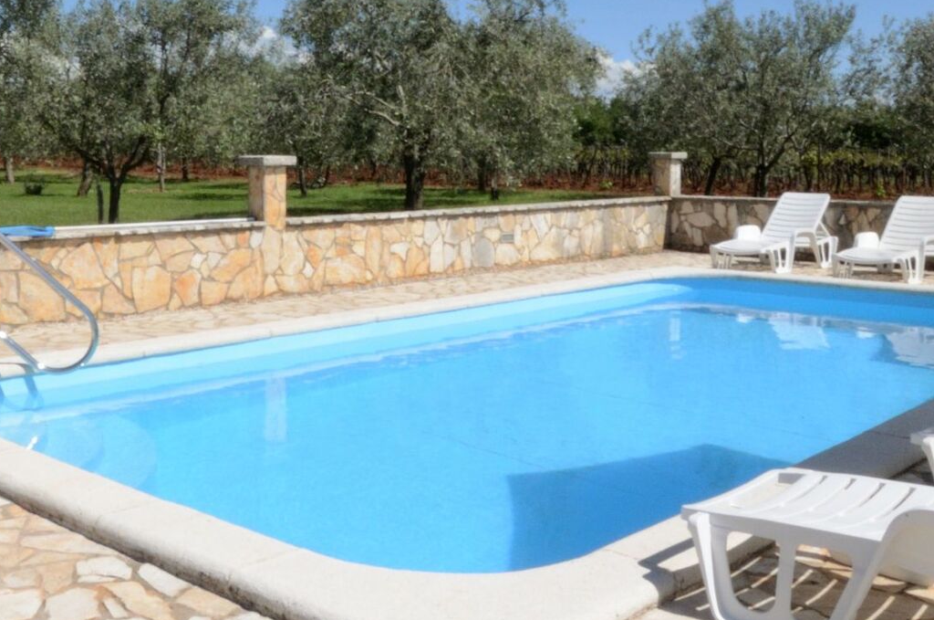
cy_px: 135
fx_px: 1062
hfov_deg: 47.2
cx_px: 373
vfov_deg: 31.8
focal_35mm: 41
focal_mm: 10
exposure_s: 1/200
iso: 640
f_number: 20
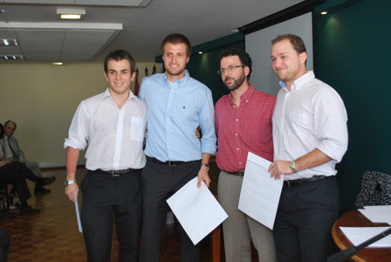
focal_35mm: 39
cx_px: 196
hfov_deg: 49.5
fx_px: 424
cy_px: 131
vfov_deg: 34.3
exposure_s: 1/60
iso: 200
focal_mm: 26
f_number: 4.5
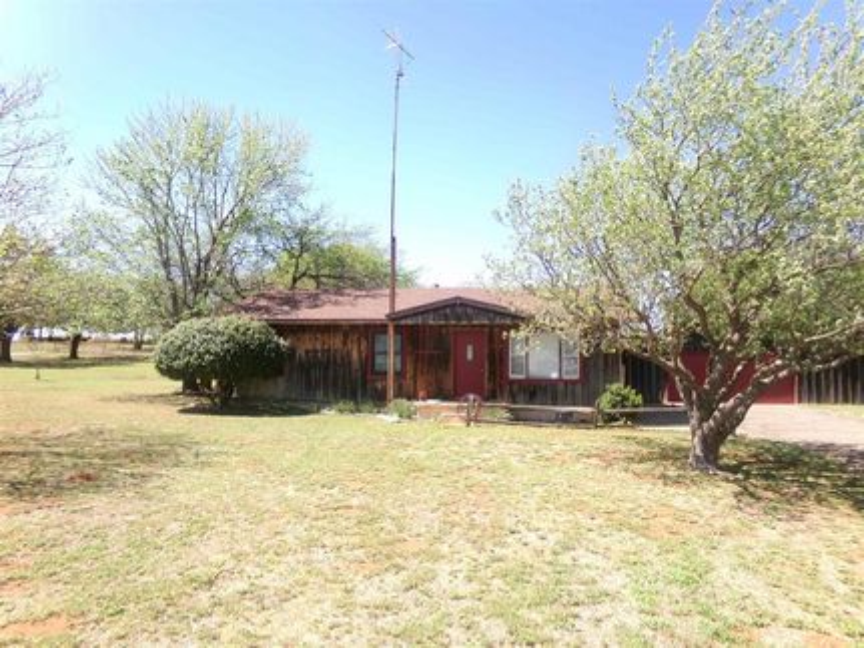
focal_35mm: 24
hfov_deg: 71.6
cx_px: 432
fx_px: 599
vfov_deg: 56.8
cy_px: 324
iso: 100
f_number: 3.7
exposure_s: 1/320
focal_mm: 4.3
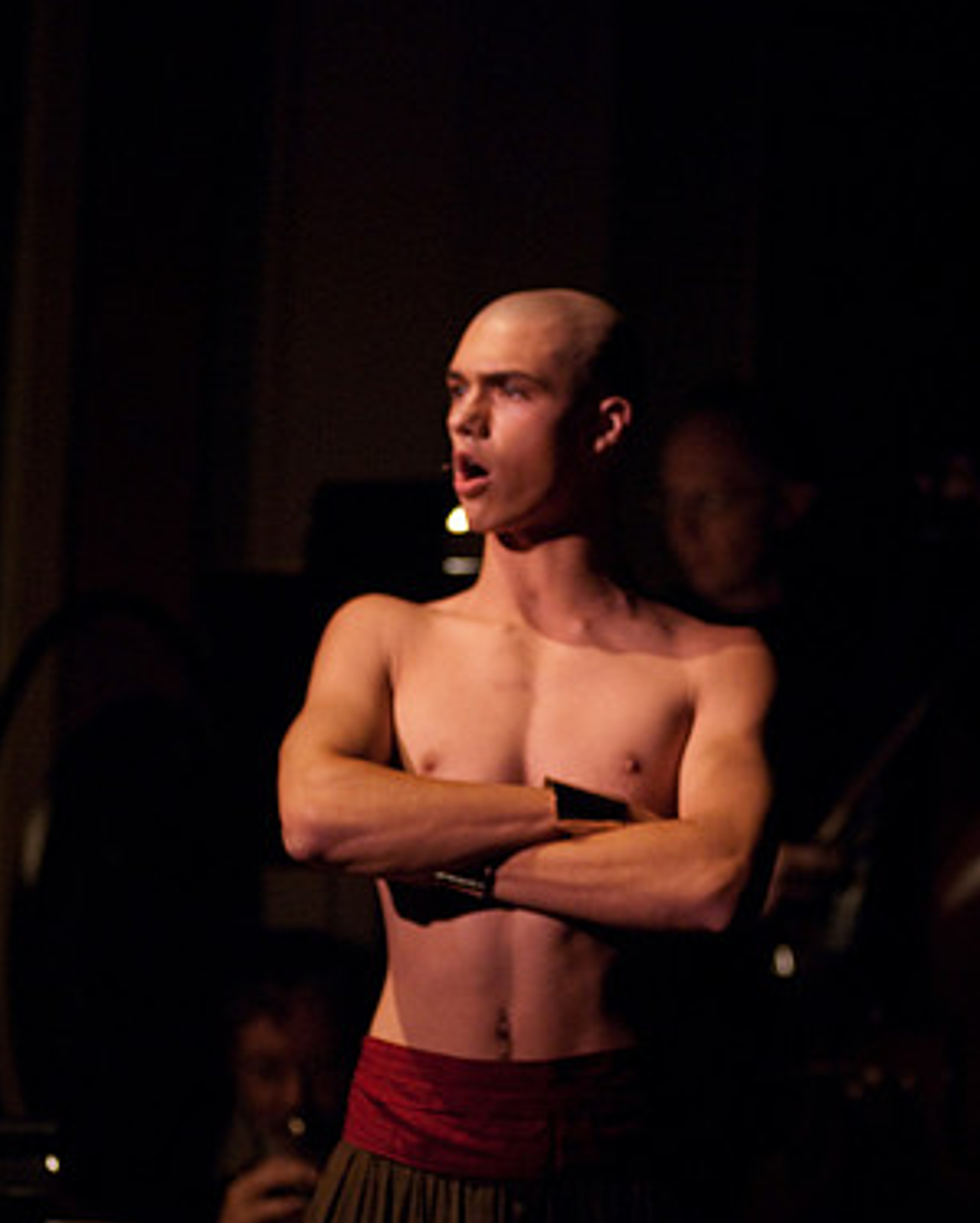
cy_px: 685
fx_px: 7134
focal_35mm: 197
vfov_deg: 9.8
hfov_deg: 7.9
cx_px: 490
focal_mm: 116
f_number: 2.8
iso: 1000
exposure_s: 1/50
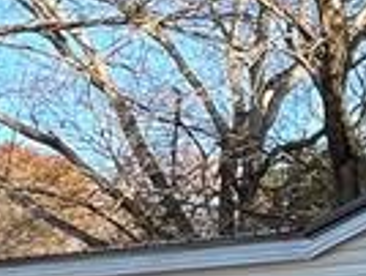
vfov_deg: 14.5
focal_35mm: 99
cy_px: 331
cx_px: 991
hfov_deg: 12.6
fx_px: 1049
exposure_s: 1/268
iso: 32
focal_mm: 1.57
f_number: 1.8
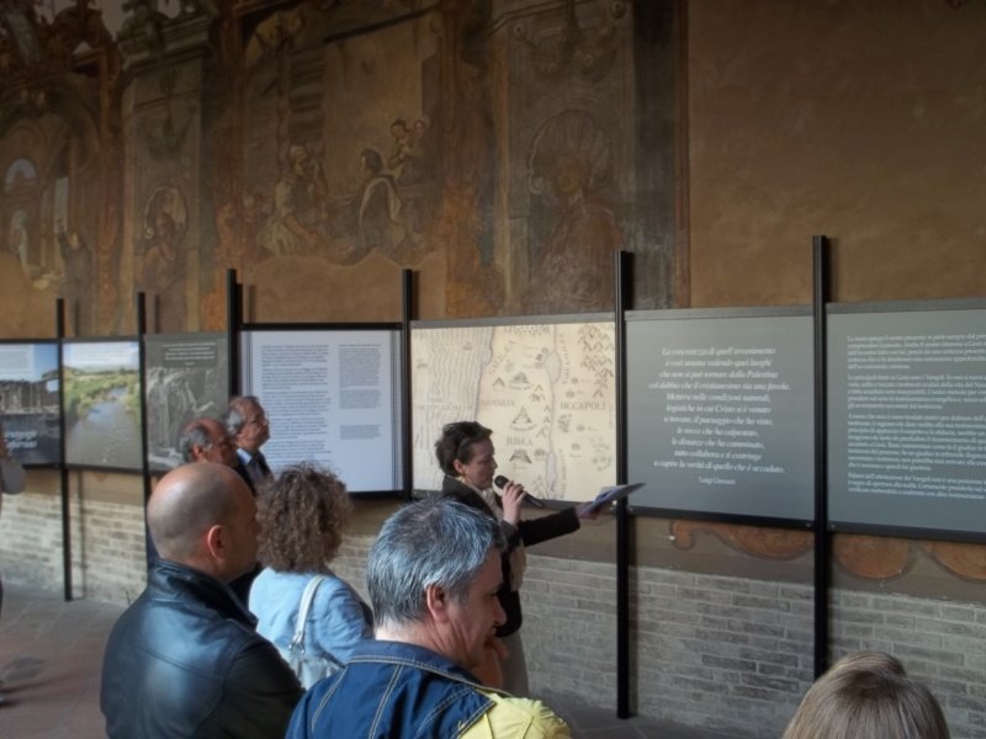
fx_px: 940
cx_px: 493
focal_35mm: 33
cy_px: 370
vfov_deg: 42.9
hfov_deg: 55.4
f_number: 3.3
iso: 64
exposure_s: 1/40
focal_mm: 5.9
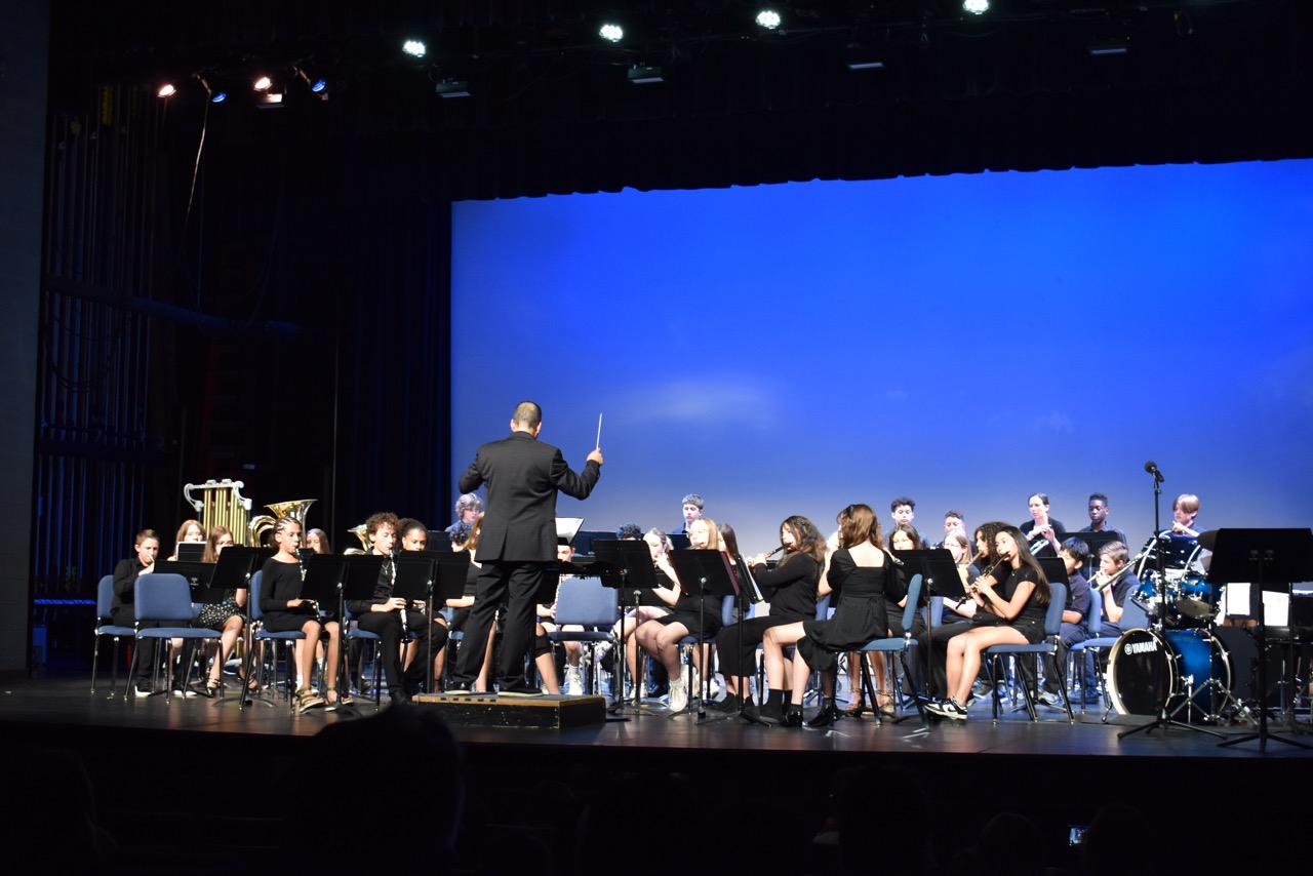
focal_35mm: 57
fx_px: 2079
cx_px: 656
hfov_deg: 35.0
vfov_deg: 23.8
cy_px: 438
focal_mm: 38
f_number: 4.8
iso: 900
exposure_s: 1/60
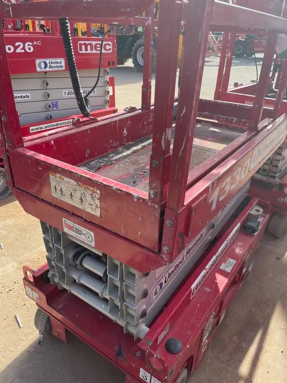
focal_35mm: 26
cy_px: 192
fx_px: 287
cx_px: 144
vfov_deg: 67.3
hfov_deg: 53.1
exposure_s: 1/972
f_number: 1.6
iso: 32
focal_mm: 4.2
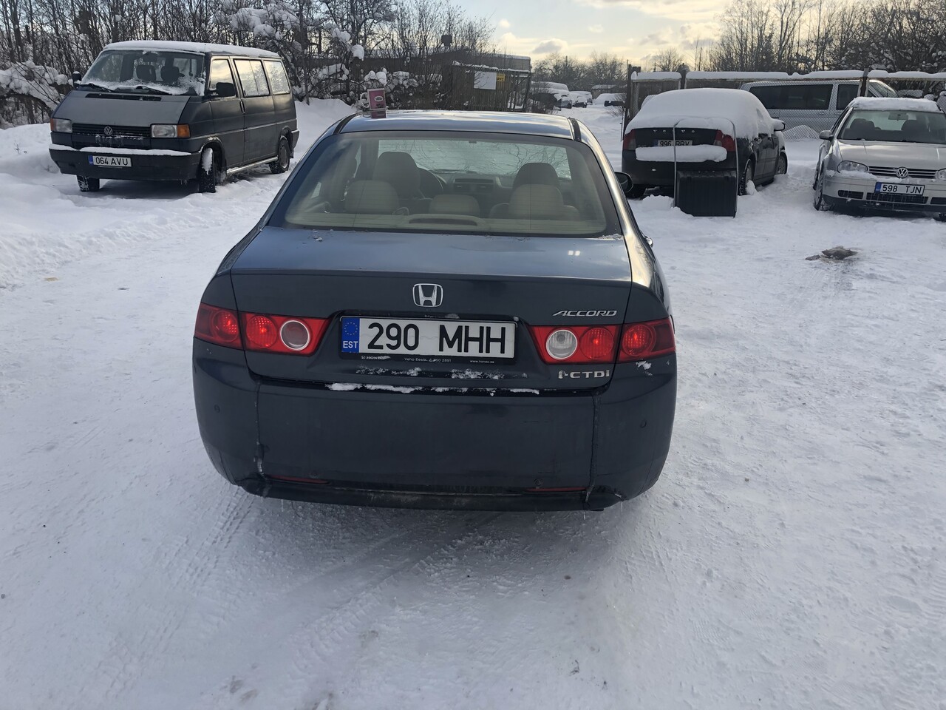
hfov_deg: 63.4
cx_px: 473
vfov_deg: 49.7
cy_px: 355
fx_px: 765
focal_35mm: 28
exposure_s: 1/1297
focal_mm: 4
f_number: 1.8
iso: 20
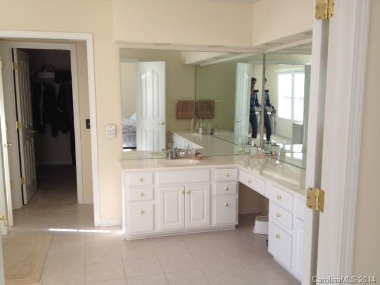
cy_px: 142
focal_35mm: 35
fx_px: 384
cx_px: 190
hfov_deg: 52.6
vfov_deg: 40.7
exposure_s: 1/134
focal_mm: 4.28
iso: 50
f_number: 2.4
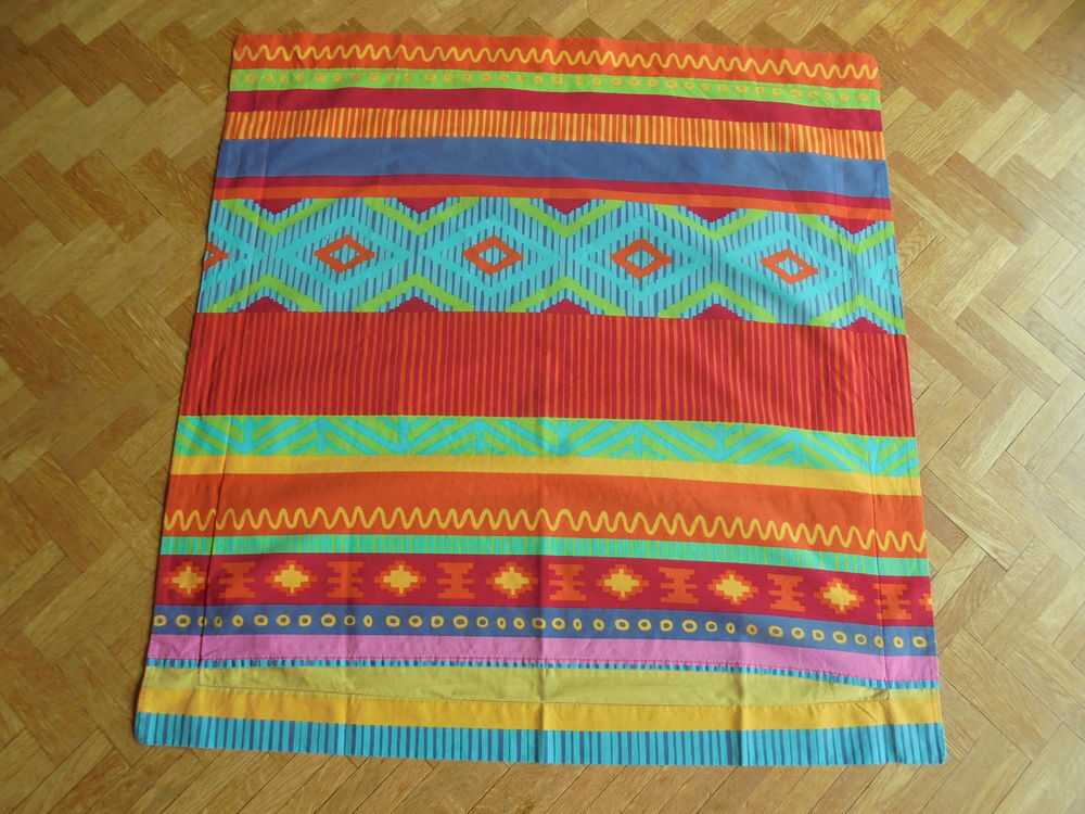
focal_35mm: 26
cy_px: 407
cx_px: 542
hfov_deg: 67.3
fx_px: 815
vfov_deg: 53.1
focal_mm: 4.6
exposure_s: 1/100
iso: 100
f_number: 3.5
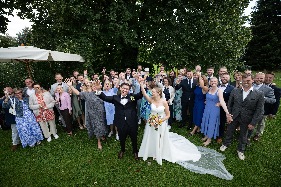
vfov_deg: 81.2
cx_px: 140
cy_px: 94
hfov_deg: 104.3
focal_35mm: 14
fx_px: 109
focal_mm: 14
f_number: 3.5
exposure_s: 1/160
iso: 160
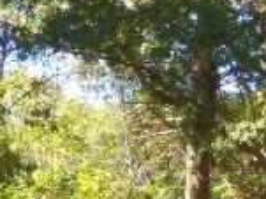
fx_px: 1175
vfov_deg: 9.6
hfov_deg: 12.8
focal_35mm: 153
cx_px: 42
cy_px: 174
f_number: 3.6
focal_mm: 6.4
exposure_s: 1/80
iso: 80
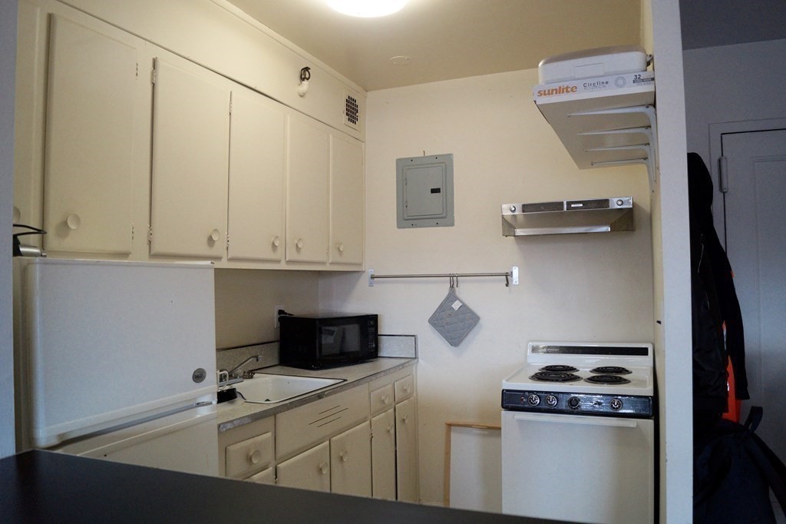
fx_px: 589
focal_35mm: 27
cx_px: 393
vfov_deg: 47.9
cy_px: 262
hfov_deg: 67.4
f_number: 4
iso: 1000
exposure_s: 1/160
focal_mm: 18
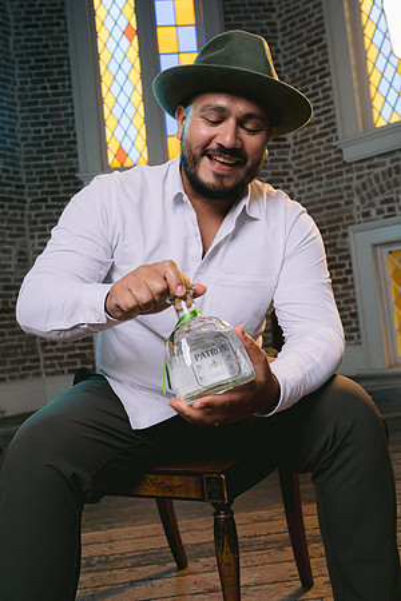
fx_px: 585
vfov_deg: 54.4
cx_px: 200
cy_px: 300
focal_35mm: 35
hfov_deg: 37.9
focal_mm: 35
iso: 200
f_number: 5.6
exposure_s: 1/125
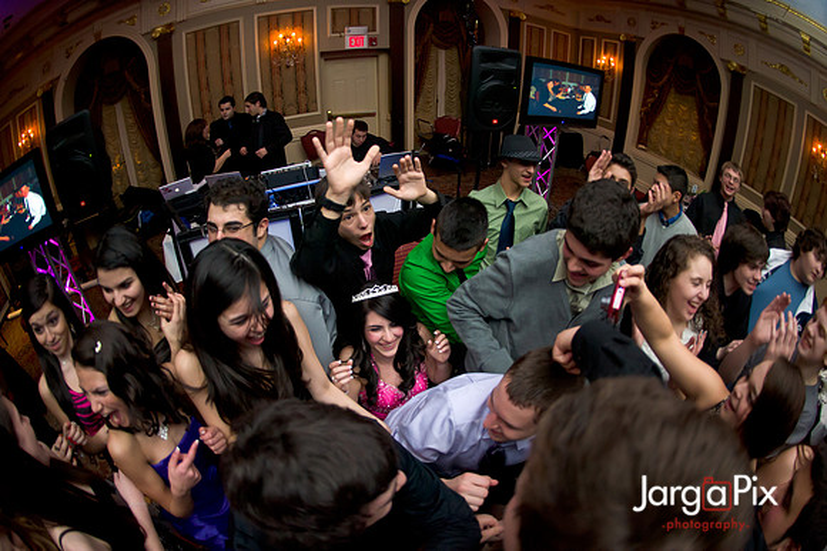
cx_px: 414
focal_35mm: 16
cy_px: 276
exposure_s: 1/200
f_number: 3.2
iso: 3200
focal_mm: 16
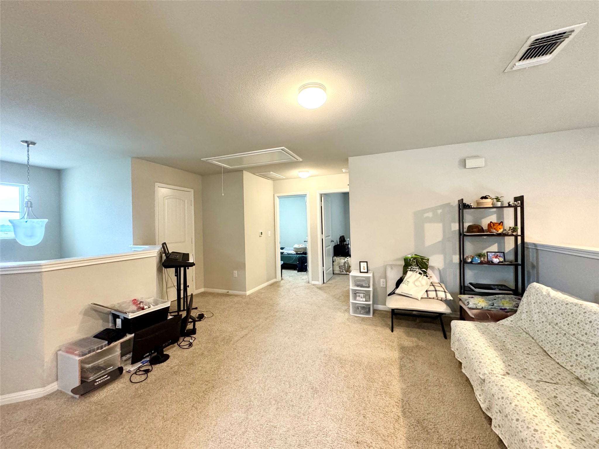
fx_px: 242
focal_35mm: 14
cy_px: 224
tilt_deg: -0.2
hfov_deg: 102.1
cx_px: 300
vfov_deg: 85.7
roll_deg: +0.9
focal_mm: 2.22
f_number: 2.2
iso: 500
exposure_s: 1/60
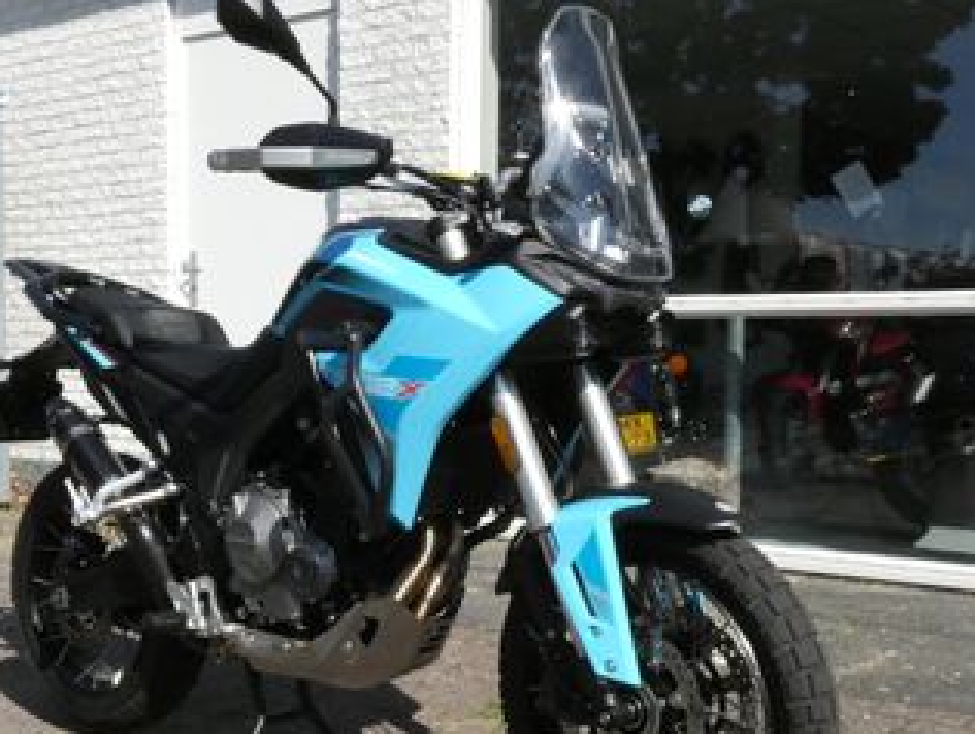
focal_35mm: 52
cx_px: 390
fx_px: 1466
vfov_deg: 28.0
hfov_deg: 36.6
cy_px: 461
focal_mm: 7.3
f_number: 8
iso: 800
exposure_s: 1/1600
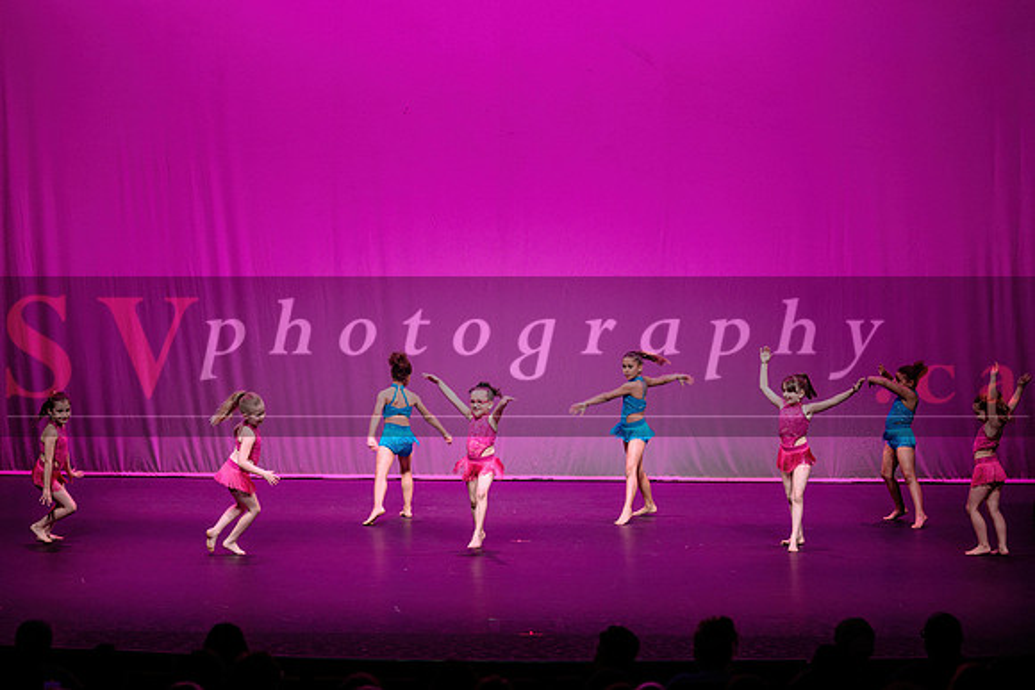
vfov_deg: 15.6
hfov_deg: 23.3
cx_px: 483
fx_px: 2513
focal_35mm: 87
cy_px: 345
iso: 1250
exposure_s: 1/250
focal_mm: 82
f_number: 2.8
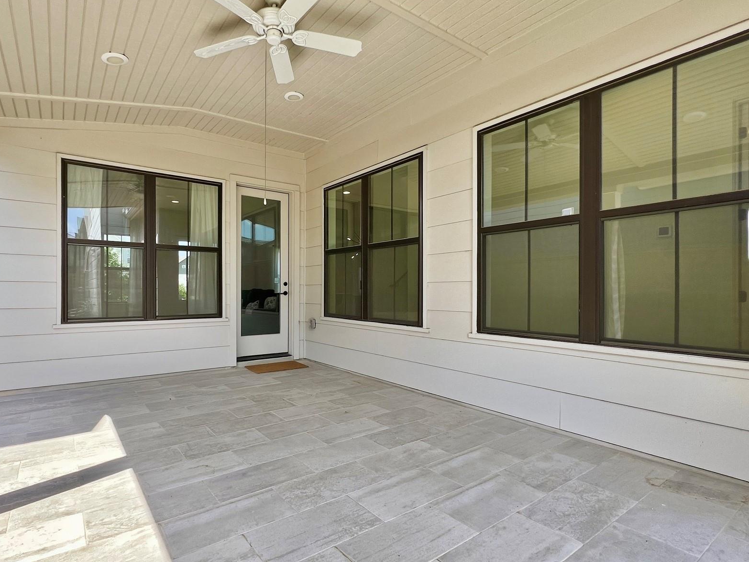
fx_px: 368
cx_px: 322
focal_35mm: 17
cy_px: 294
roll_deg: +0.1
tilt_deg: -0.8
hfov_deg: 90.4
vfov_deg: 74.7
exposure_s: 1/163
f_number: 1.8
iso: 32
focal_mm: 1.6
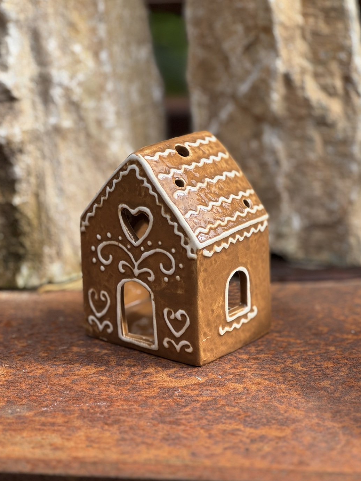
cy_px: 217
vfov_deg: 22.0
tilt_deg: -15.6
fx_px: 1238
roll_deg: +2.5
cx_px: 159
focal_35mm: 89
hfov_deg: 16.6
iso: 25
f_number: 2.8
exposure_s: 1/299
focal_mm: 9
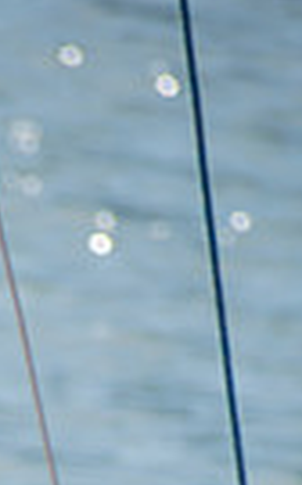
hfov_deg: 0.9
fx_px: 20253
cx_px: -137
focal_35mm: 1533
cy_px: 790
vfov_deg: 1.4
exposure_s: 1/250
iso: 100
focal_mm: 300
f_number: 8
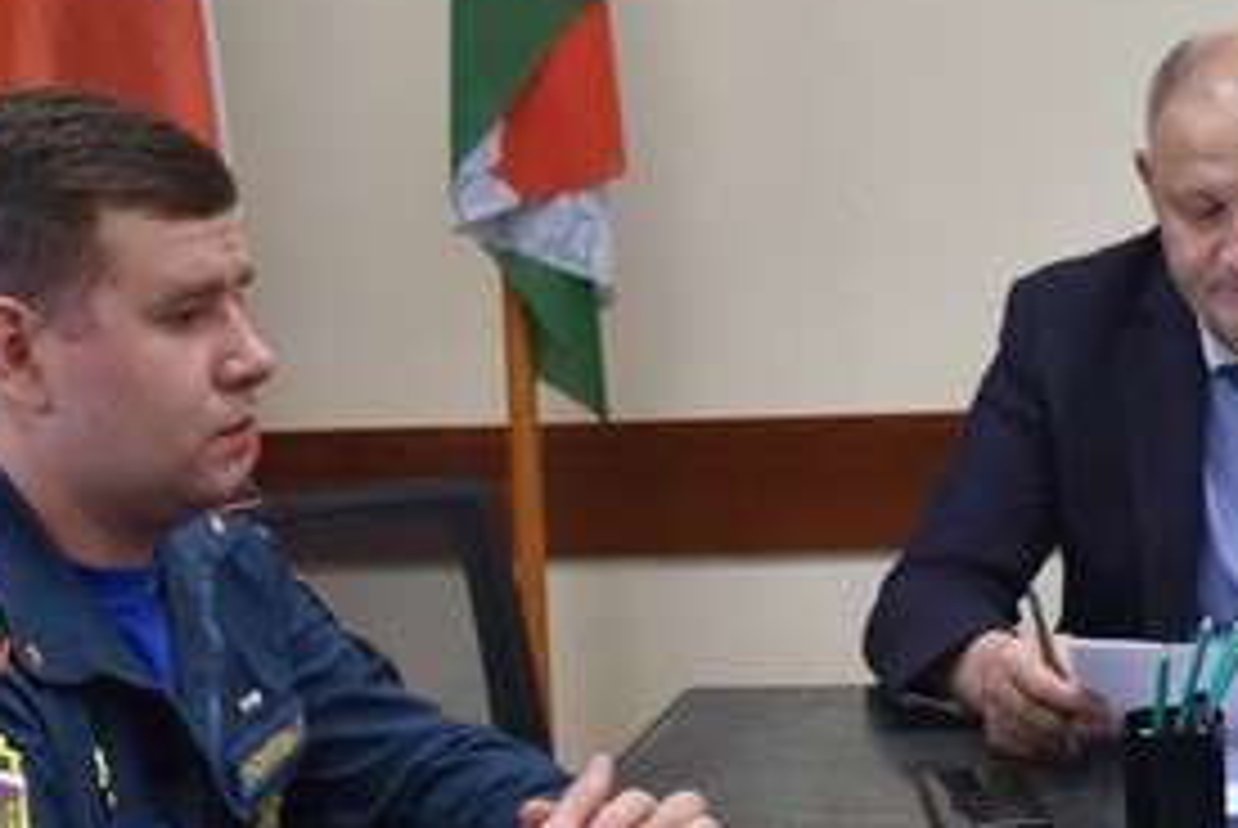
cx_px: 1240
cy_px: 202
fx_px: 3374
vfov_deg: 13.9
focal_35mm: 98
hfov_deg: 20.1
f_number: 3.5
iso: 800
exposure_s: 1/160
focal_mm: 20
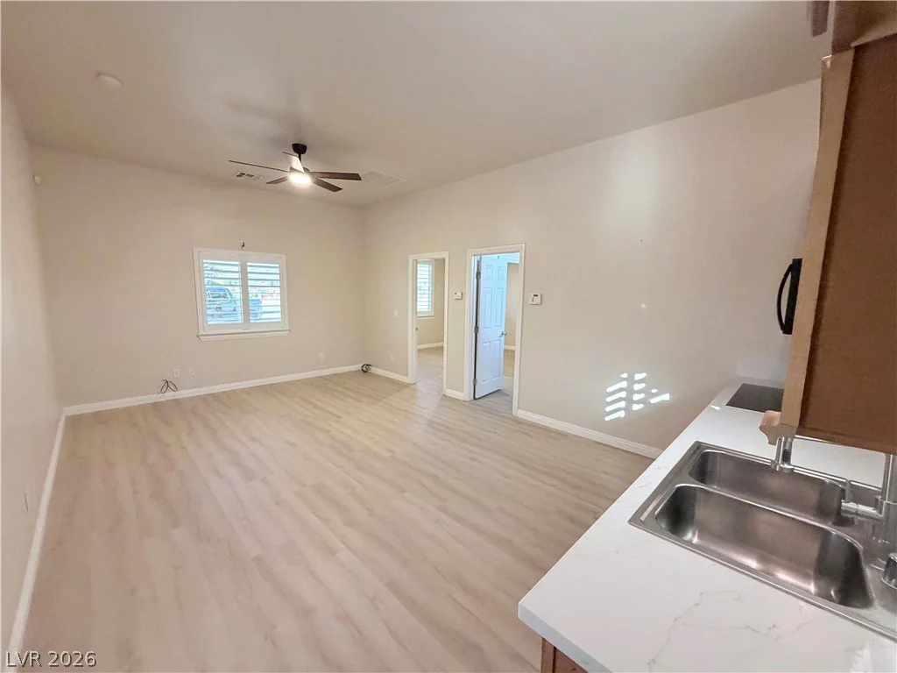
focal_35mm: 14
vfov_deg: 85.7
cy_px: 336
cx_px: 448
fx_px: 363
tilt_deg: -6.5
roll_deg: -0.3
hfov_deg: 102.1
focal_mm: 2.22
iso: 400
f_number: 2.2
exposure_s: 1/60
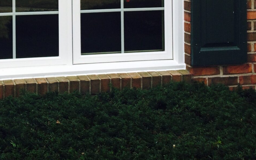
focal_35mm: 83
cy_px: -74
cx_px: 15
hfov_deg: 24.1
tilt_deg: -0.3
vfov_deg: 14.7
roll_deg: +0.8
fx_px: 579
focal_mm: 4.15
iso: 32
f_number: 2.2
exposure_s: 1/461
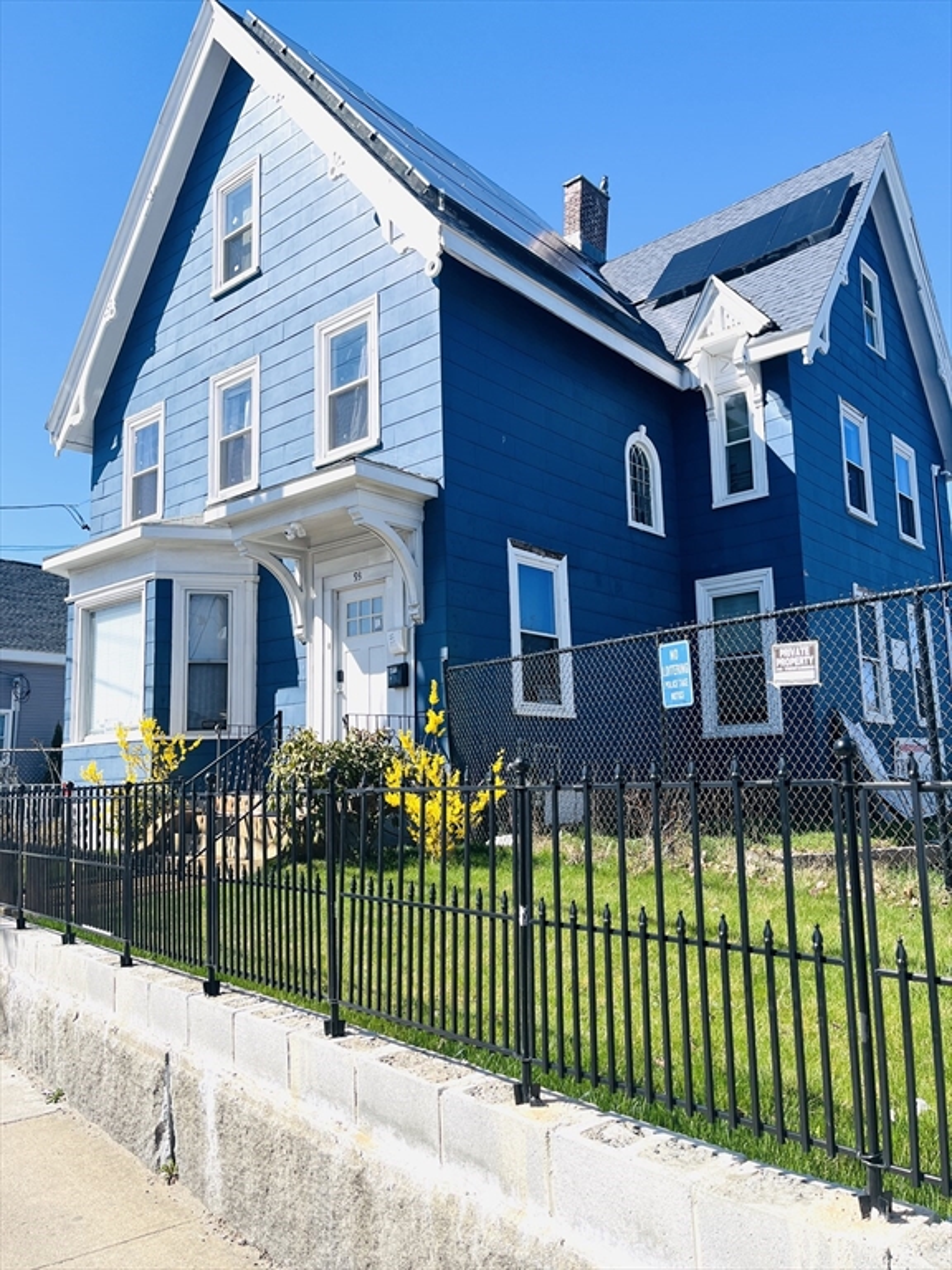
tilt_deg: +8.4
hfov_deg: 53.1
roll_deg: +1.7
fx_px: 953
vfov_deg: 67.3
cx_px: 476
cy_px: 635
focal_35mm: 26
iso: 50
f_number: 1.6
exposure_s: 1/2410
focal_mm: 5.1
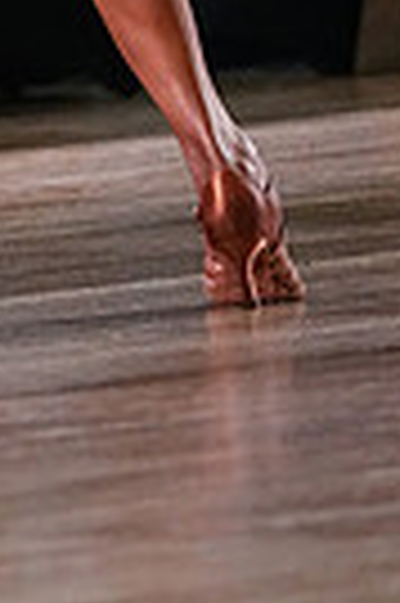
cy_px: -576
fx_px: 14486
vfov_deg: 2.4
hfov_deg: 1.6
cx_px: -425
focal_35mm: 867
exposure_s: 1/400
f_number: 4.5
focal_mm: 200
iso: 8000
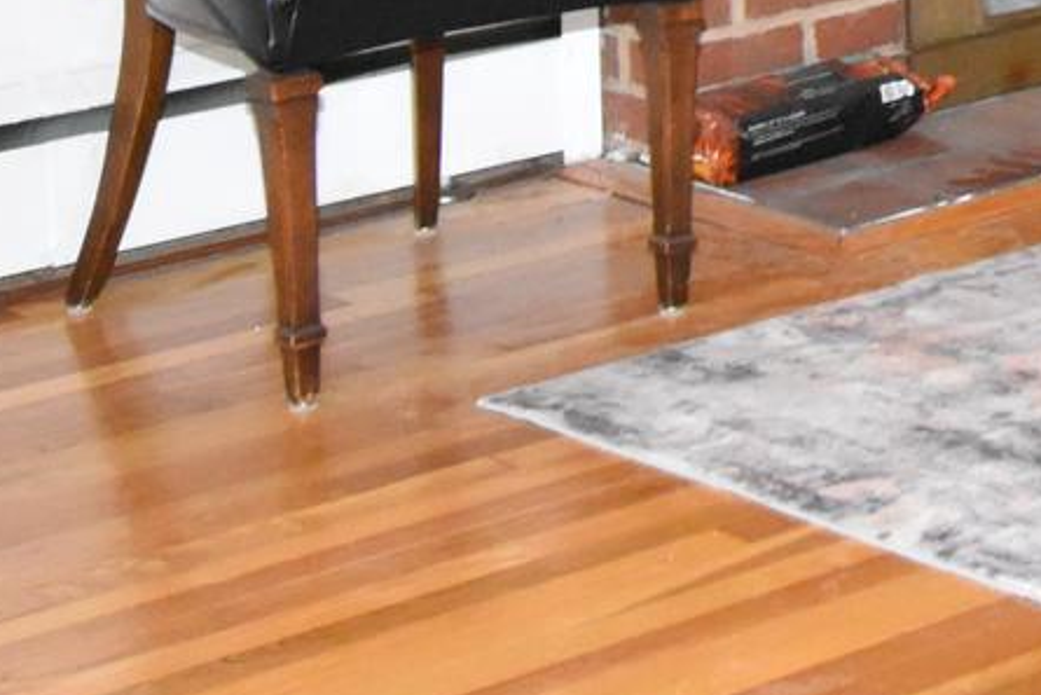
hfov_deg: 13.9
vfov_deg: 9.5
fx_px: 3992
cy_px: -556
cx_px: 1593
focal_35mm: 138
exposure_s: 1/125
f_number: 5.6
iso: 4000
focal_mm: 20
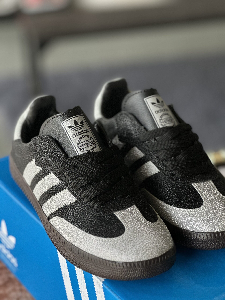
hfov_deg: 19.1
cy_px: 150
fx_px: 667
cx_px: 112
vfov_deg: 25.3
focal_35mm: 77
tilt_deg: -29.2
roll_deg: -0.8
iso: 200
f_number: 2.8
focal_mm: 9
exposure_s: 1/121
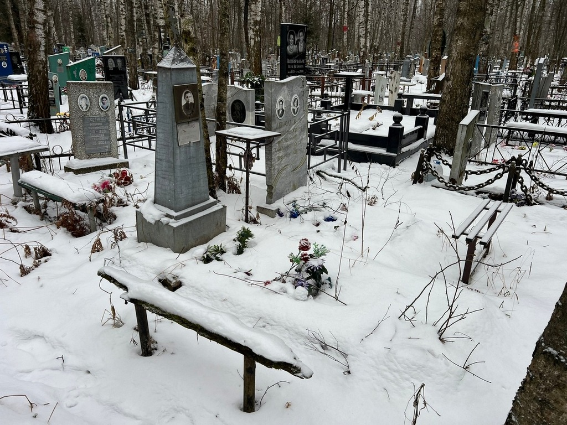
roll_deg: +0.7
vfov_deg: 53.1
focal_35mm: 26
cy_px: 212
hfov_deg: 67.3
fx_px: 426
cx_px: 284
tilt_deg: -20.2
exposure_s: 1/167
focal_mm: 5.7
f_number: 1.5
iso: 40
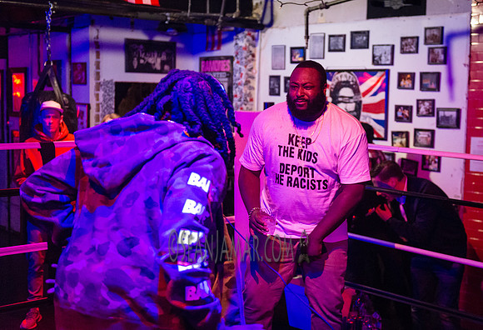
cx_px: 285
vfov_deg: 26.1
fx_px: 712
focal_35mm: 53
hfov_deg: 37.4
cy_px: 151
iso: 5000
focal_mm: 45
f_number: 2.8
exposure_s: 1/250
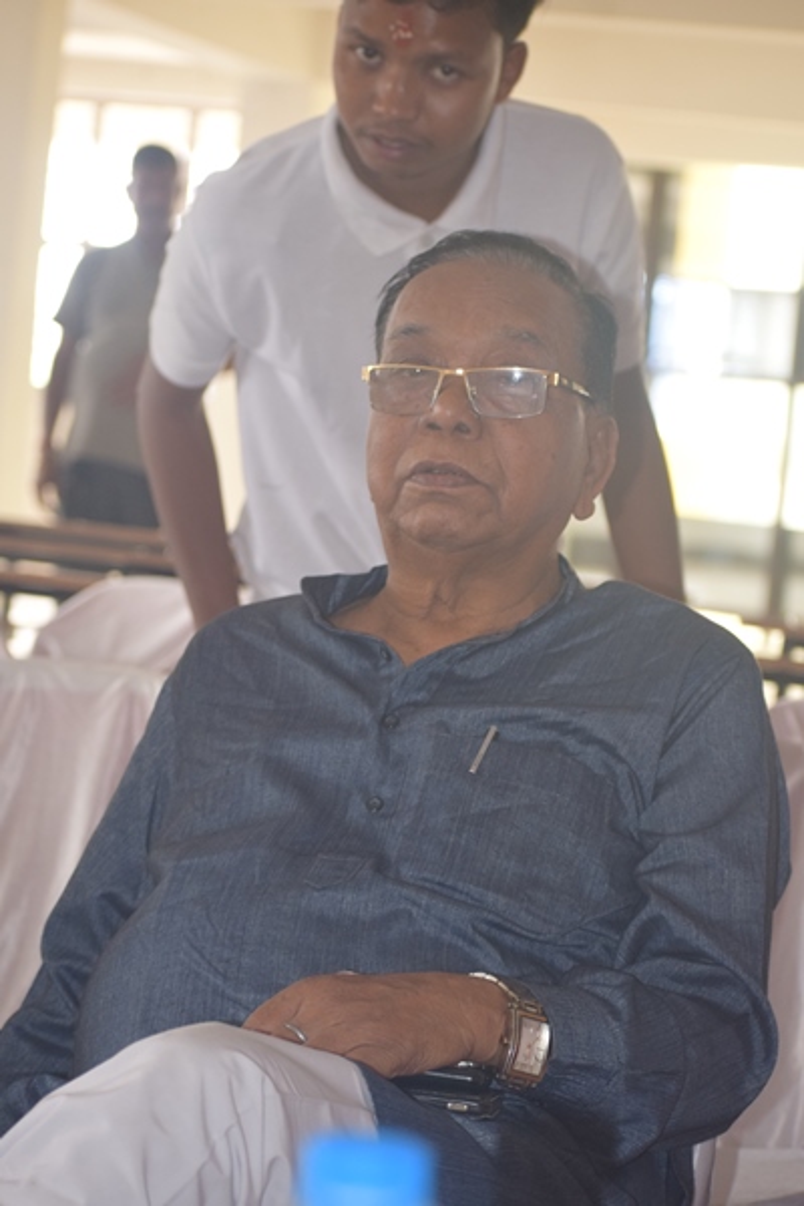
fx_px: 3517
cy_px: 603
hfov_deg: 13.0
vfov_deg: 19.5
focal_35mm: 105
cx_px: 402
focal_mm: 70
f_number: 4.5
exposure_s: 1/60
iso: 900
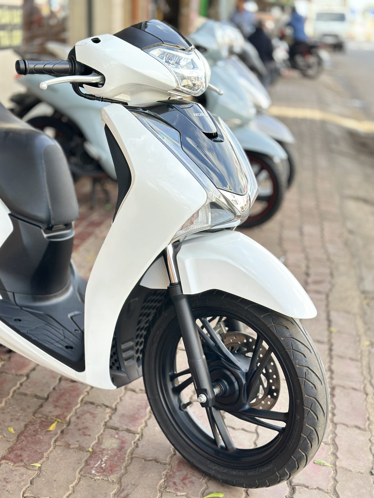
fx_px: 691
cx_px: 187
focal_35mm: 48
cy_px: 249
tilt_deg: -17.2
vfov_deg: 39.7
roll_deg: -2.6
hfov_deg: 30.3
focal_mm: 6.86
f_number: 1.78
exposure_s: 1/325
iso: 80
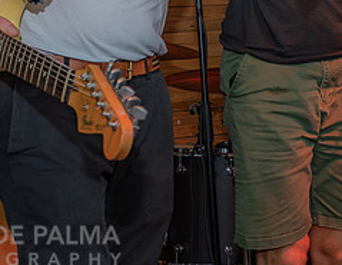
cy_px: 13
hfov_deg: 21.7
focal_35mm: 87
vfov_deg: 17.0
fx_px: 870
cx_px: 310
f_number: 5.6
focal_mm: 24
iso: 400
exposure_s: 1/160
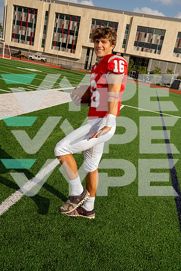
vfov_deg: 51.9
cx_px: 90
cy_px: 136
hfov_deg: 35.9
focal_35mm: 37
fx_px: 279
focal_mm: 37
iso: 200
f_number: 8
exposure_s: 1/250
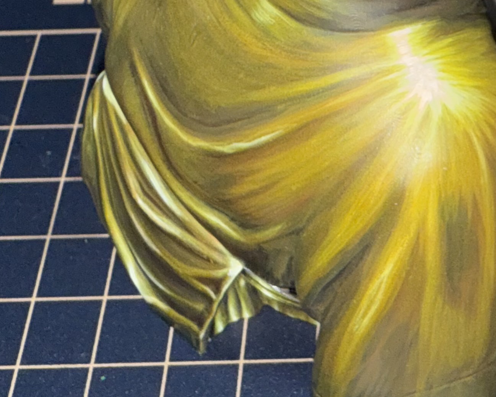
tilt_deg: -49.8
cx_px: 558
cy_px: 40
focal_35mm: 73
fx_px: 1072
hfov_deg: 24.2
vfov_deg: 20.5
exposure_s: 1/122
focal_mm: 2.22
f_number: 2.2
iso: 50
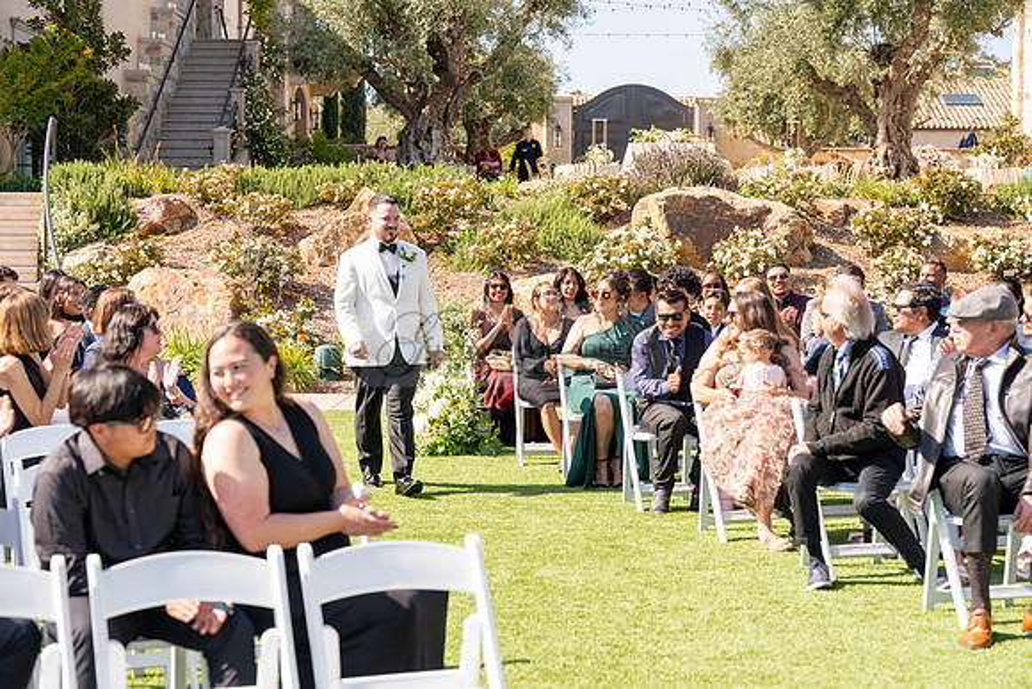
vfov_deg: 19.5
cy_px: 344
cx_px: 516
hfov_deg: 28.8
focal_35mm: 70
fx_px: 2007
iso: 200
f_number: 4.5
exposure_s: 1/800
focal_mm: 70
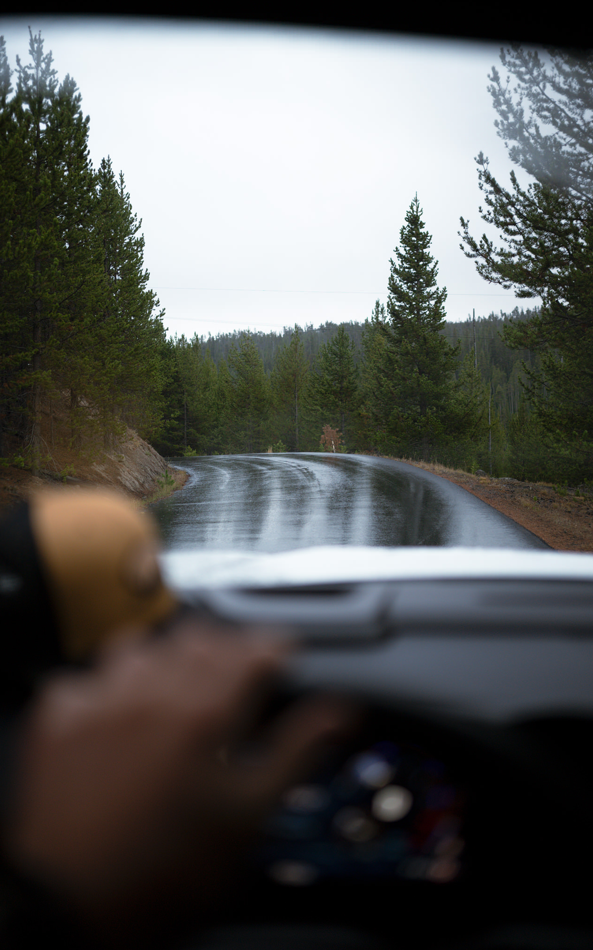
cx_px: 294
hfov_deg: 35.3
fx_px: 931
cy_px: 474
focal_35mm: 36
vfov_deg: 54.0
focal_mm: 35
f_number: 1.4
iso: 500
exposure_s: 1/320
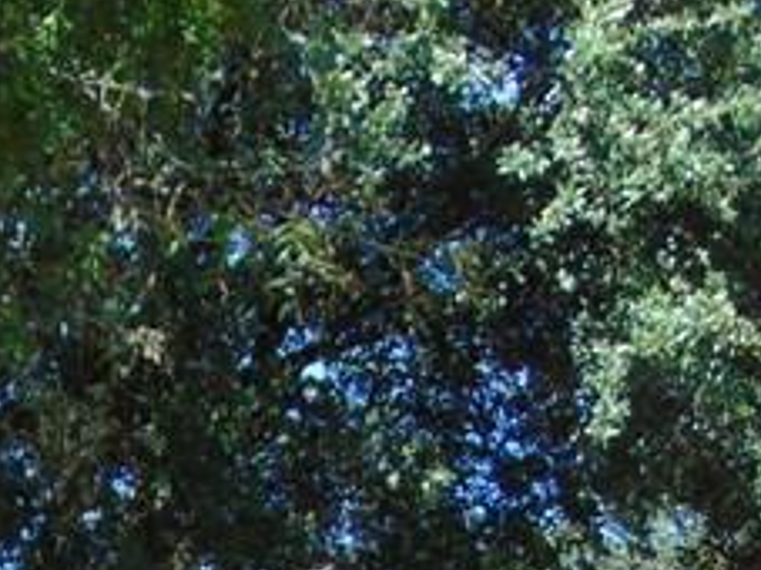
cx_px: -174
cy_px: 1207
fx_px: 2681
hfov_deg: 15.5
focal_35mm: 122
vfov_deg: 10.9
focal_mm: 4.9
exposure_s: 1/400
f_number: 3
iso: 80
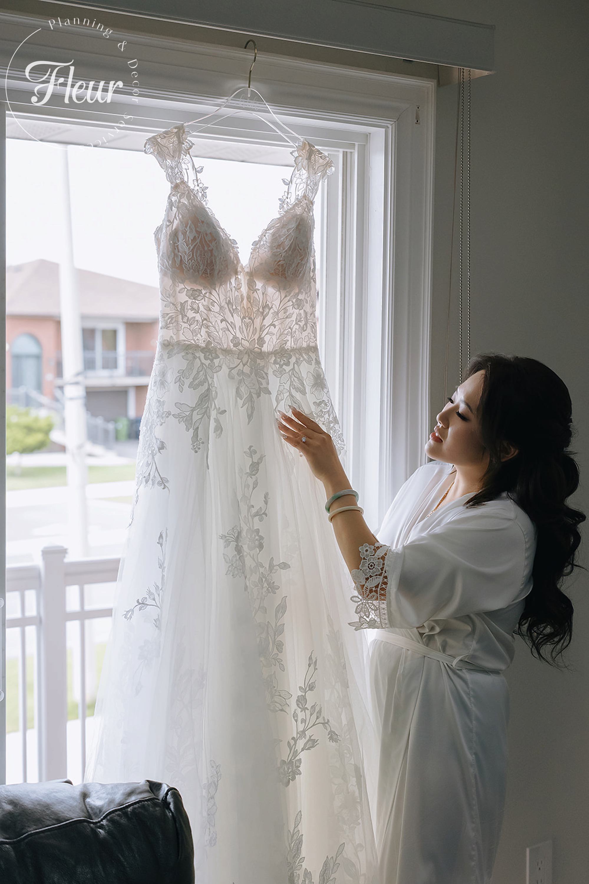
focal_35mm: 50
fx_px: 1227
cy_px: 442
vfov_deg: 39.6
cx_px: 294
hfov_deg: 27.0
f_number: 3.5
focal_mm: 50
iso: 2500
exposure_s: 1/2000
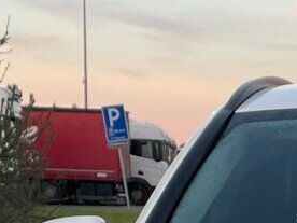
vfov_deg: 7.6
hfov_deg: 10.4
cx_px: 437
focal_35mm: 184
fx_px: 1579
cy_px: 511
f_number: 1.6
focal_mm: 4.2
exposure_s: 1/125
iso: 32
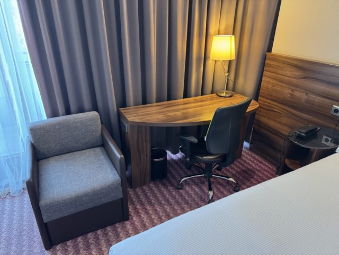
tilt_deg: -25.7
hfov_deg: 71.6
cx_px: 170
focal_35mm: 24
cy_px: 128
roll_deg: -1.2
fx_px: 235
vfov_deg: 56.8
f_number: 1.78
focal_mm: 6.76
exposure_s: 1/50
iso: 500
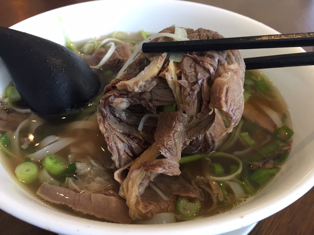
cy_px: 118
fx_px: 263
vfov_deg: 48.2
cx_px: 157
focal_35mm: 29
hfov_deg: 61.7
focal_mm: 4.15
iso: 40
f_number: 2.2
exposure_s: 1/30
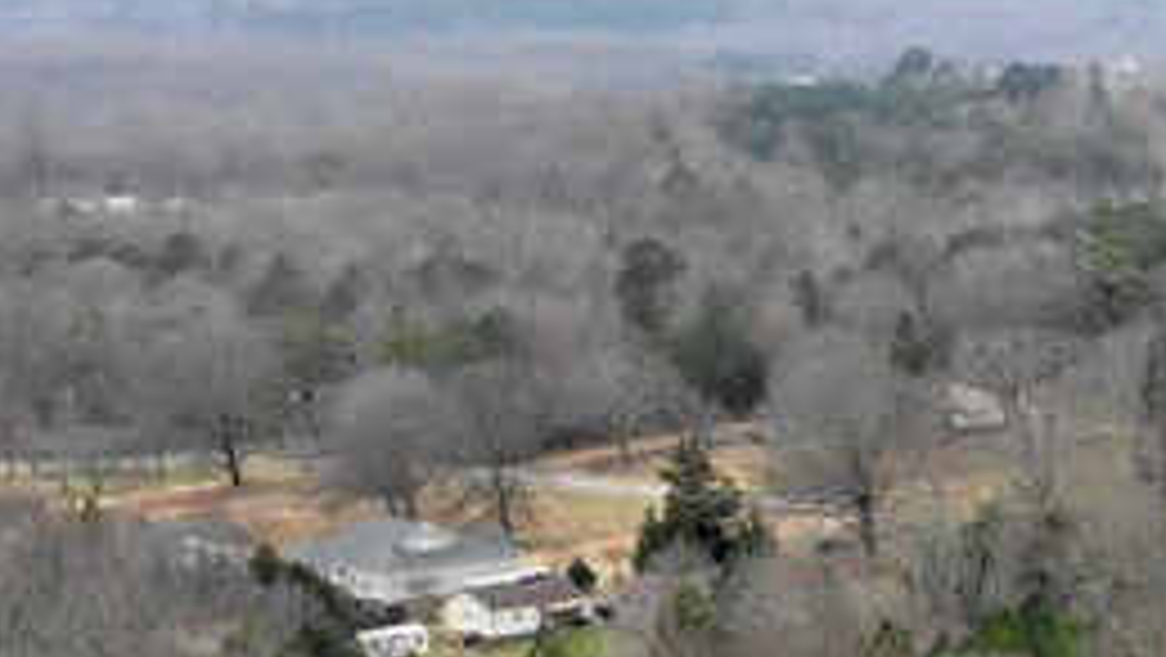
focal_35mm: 123
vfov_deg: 9.4
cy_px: 1215
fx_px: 3805
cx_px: 2368
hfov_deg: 14.4
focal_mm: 10.26
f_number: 8
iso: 100
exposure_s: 1/100
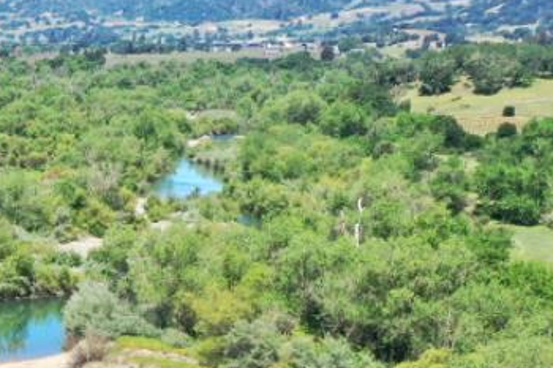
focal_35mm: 120
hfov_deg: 14.1
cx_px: -575
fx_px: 1842
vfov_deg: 11.3
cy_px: 368
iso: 100
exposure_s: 1/240
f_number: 6.3
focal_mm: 10.26
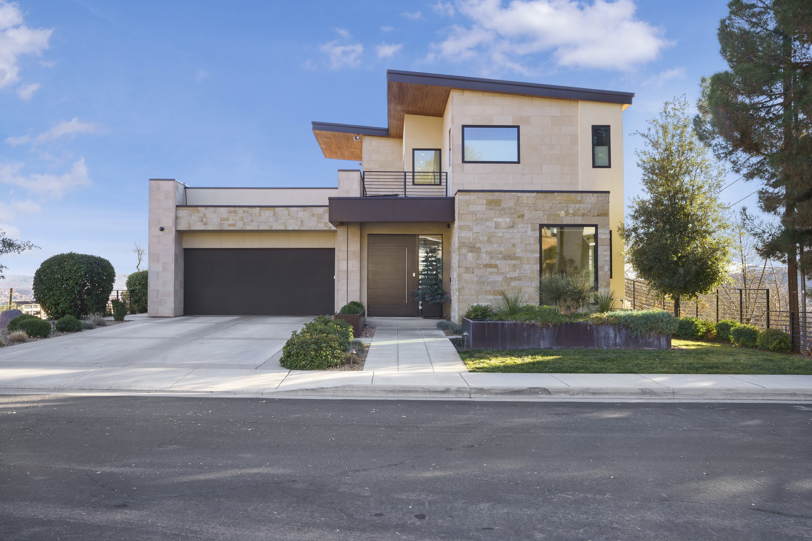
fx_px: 726
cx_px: 406
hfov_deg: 58.4
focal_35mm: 32
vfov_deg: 40.9
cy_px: 270
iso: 250
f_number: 11
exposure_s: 1/100
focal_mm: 32.2
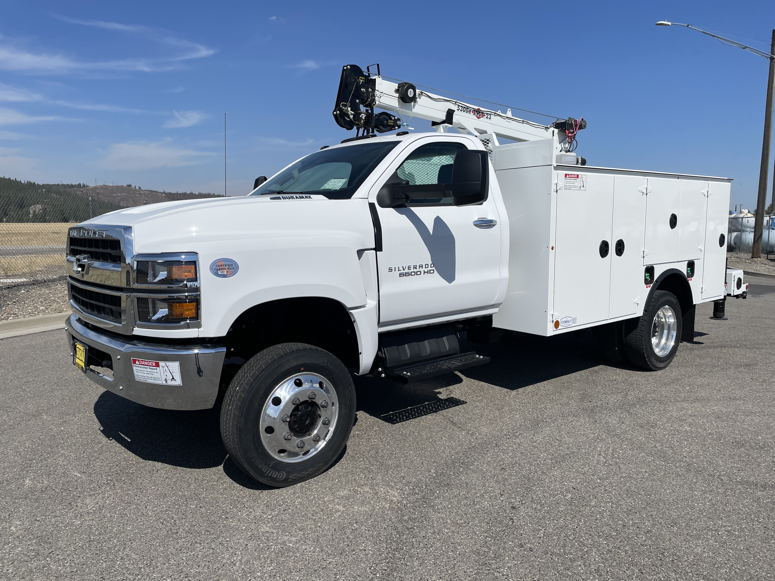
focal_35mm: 26
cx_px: 388
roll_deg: -0.3
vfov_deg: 53.1
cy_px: 290
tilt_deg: -6.5
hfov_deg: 67.3
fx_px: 582
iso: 32
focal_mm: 4.2
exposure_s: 1/8403
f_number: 1.6
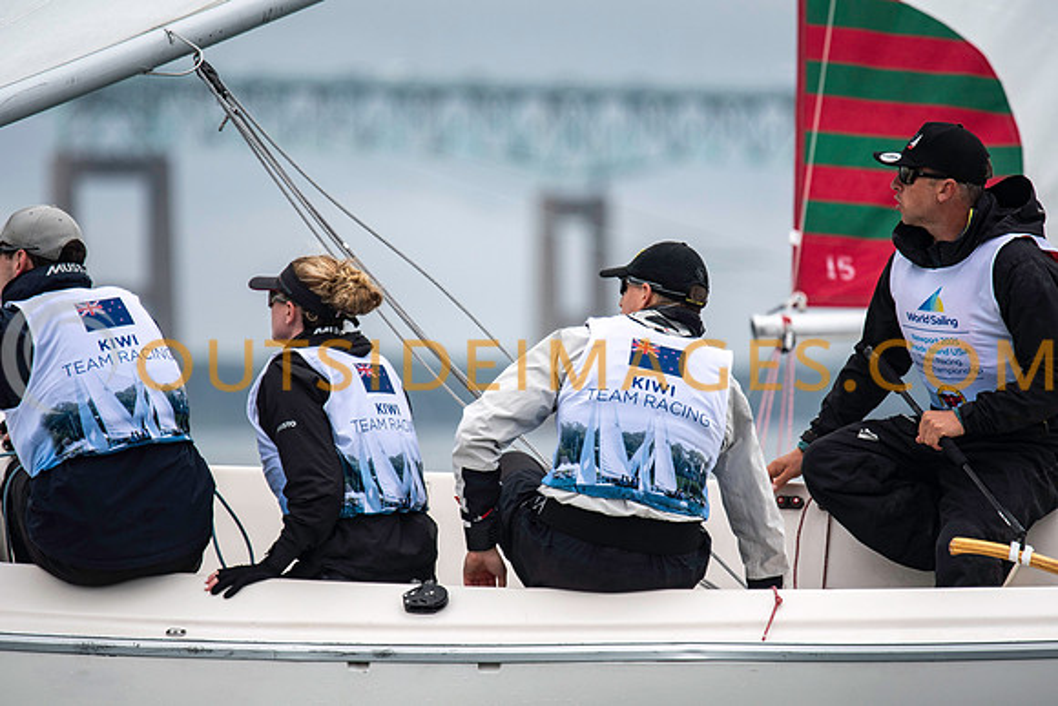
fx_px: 13227
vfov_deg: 3.1
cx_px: 529
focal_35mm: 450
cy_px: 353
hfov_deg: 4.6
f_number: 4
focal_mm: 300
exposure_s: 1/2500
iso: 250
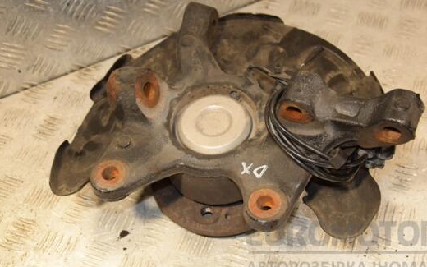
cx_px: 231
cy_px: 124
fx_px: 698
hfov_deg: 34.0
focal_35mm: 60
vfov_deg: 21.6
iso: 800
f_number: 5
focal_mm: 34
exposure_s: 1/200
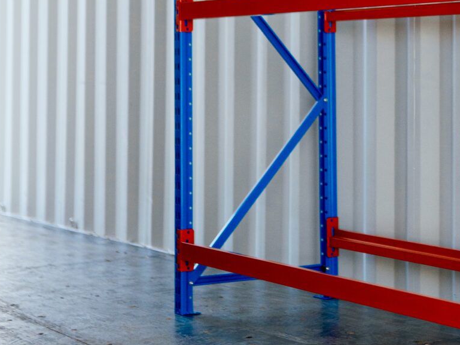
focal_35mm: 112
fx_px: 1489
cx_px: 483
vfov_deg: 13.1
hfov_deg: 17.1
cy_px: 14
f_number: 1.6
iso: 500
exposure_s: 1/1600
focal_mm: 35
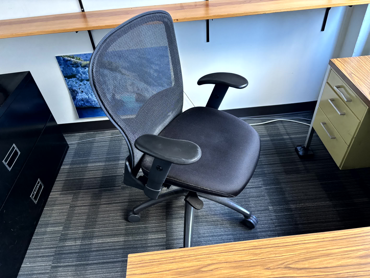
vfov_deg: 53.1
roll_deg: +6.1
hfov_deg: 67.3
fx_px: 278
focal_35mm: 26
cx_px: 185
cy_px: 139
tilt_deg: -40.9
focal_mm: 5.96
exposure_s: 1/60
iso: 320
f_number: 1.6
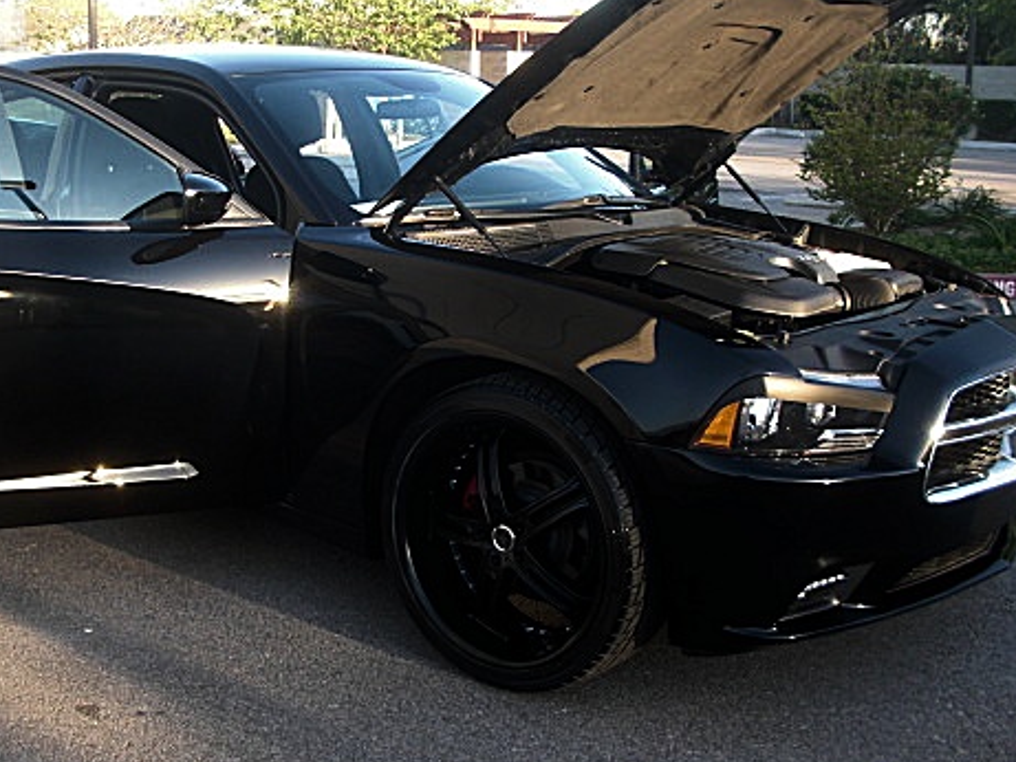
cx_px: 406
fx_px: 1468
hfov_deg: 38.0
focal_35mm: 50
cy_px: 368
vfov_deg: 29.1
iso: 50
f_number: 2.8
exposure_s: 1/60
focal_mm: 6.3
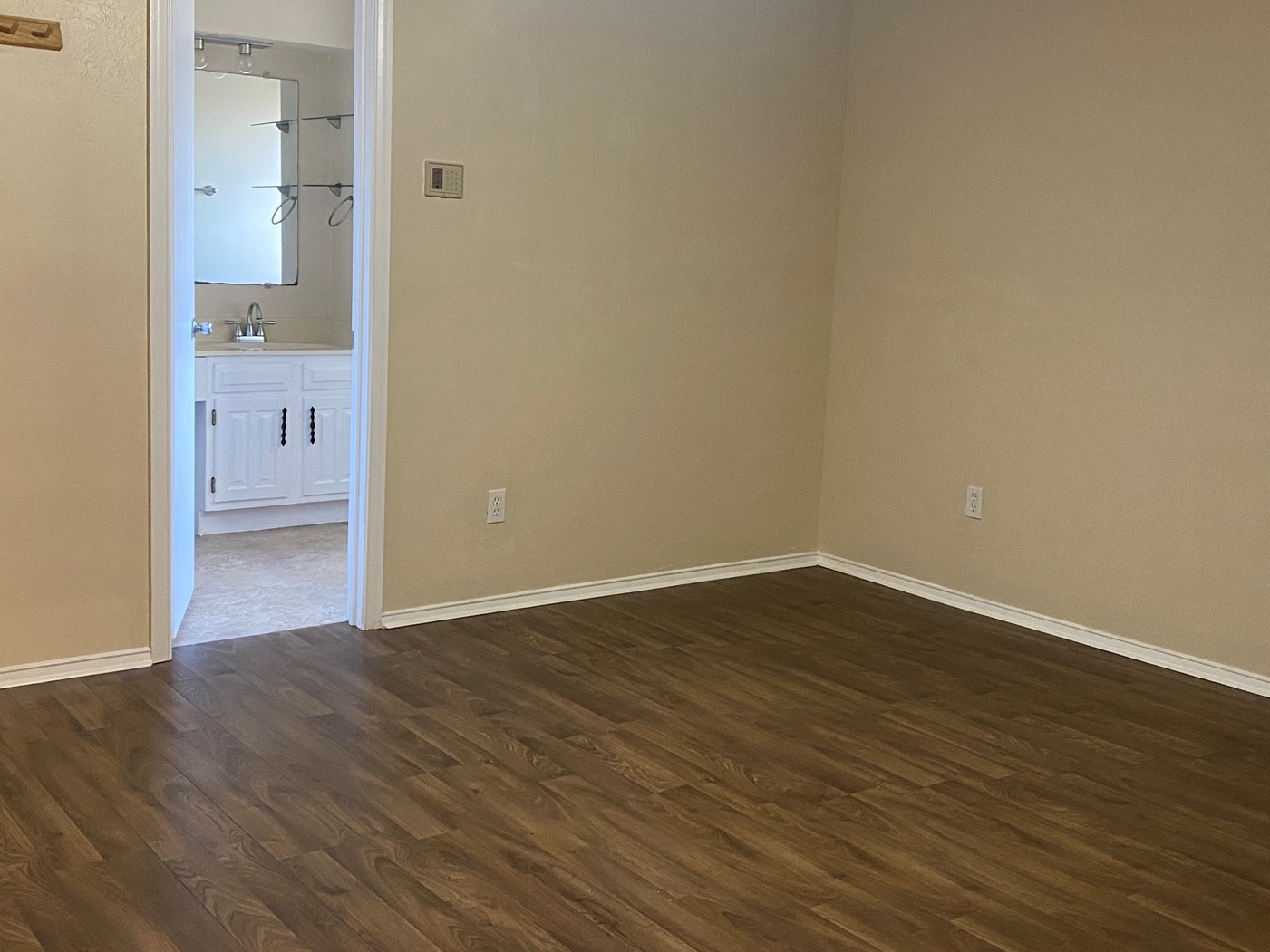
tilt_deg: -8.6
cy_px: 405
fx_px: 1394
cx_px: 651
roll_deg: -2.3
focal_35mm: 38
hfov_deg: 49.0
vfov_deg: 37.6
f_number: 1.8
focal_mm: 4.25
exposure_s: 1/60
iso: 400
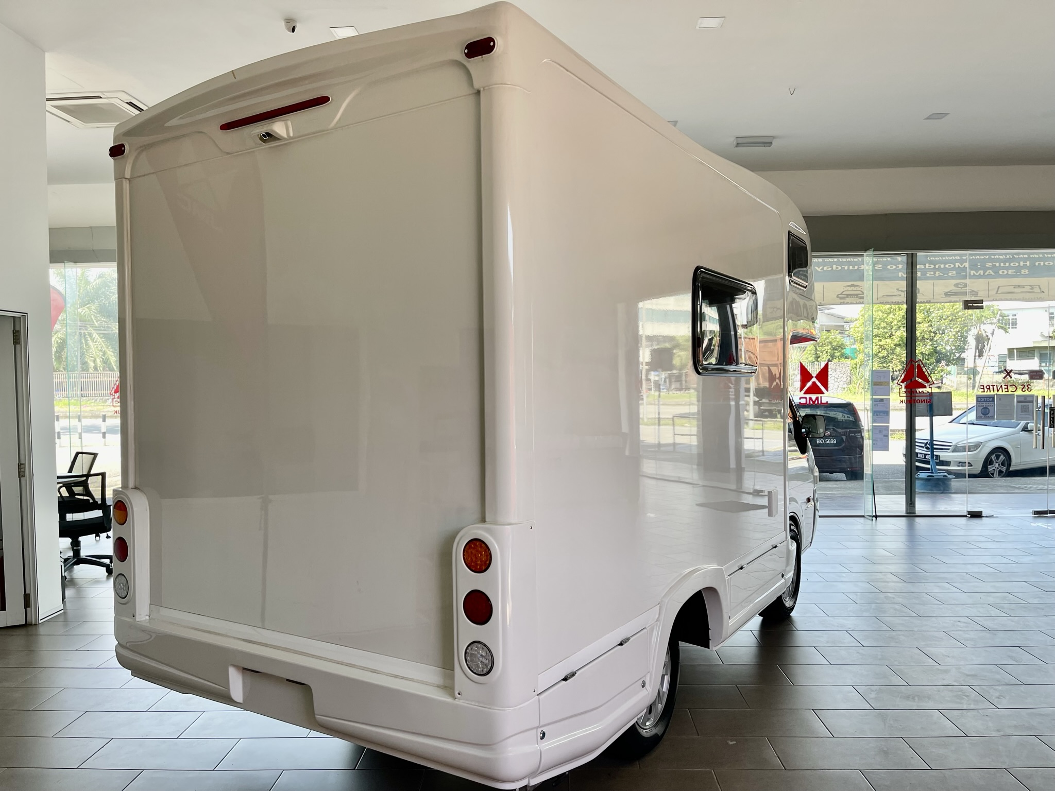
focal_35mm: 26
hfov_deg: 67.3
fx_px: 792
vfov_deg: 53.1
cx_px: 528
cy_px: 396
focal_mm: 5.1
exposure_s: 1/136
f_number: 1.6
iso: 32
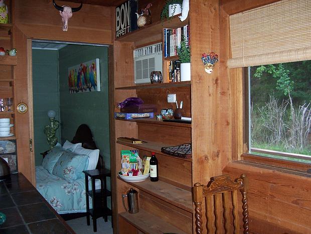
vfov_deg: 39.8
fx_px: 324
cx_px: 156
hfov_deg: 51.3
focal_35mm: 36
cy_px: 117
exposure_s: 1/60
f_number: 3
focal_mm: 6
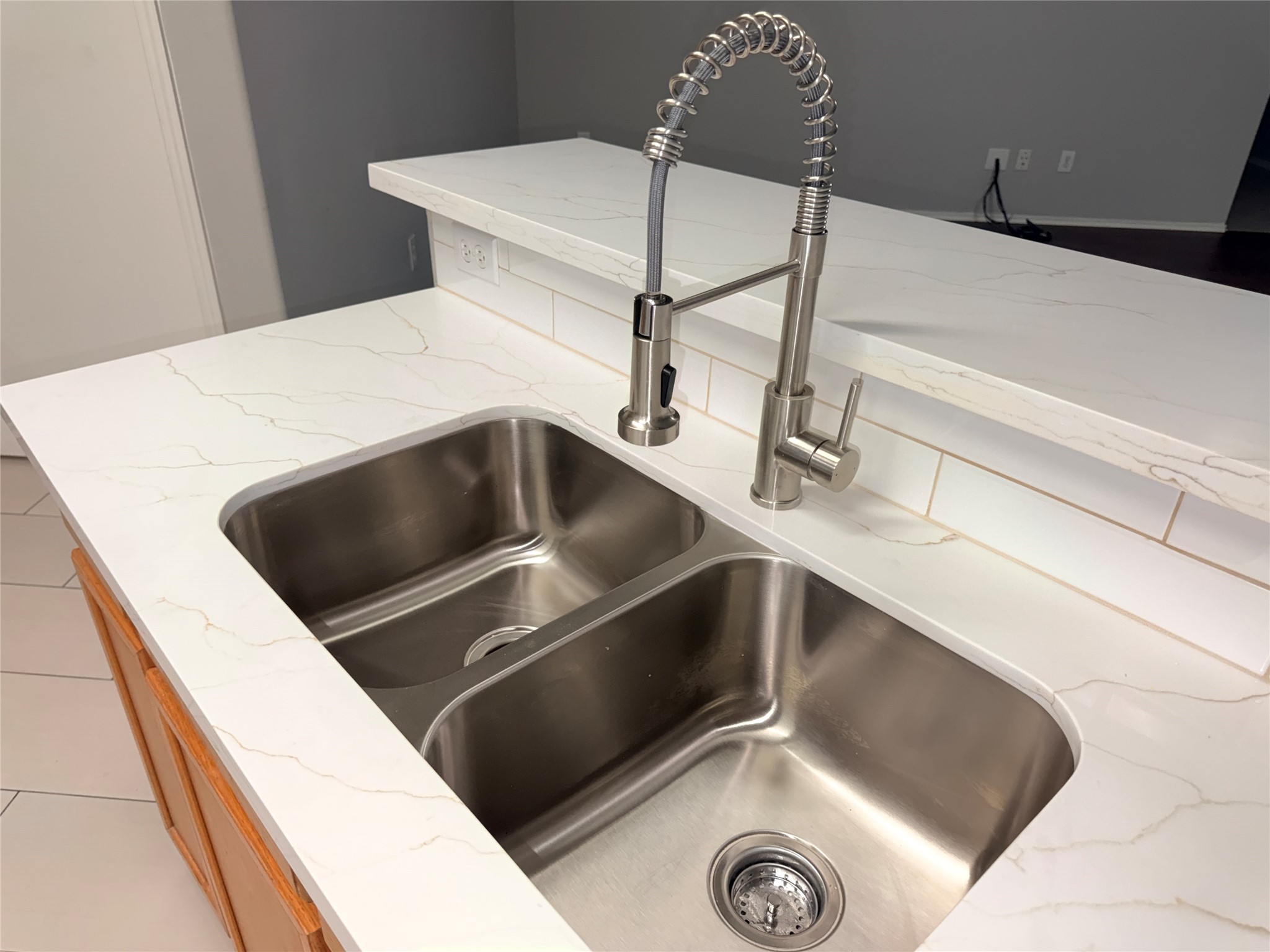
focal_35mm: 24
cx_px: 635
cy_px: 476
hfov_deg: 71.6
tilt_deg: -30.3
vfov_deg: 56.8
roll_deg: -0.4
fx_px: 881
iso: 320
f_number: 1.78
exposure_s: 1/120
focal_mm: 6.76
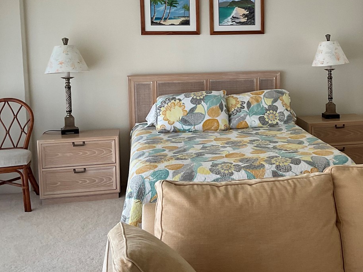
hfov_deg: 36.6
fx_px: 535
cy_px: 82
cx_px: 274
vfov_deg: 28.3
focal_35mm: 51
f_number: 1.8
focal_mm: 3
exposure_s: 1/60
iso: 64
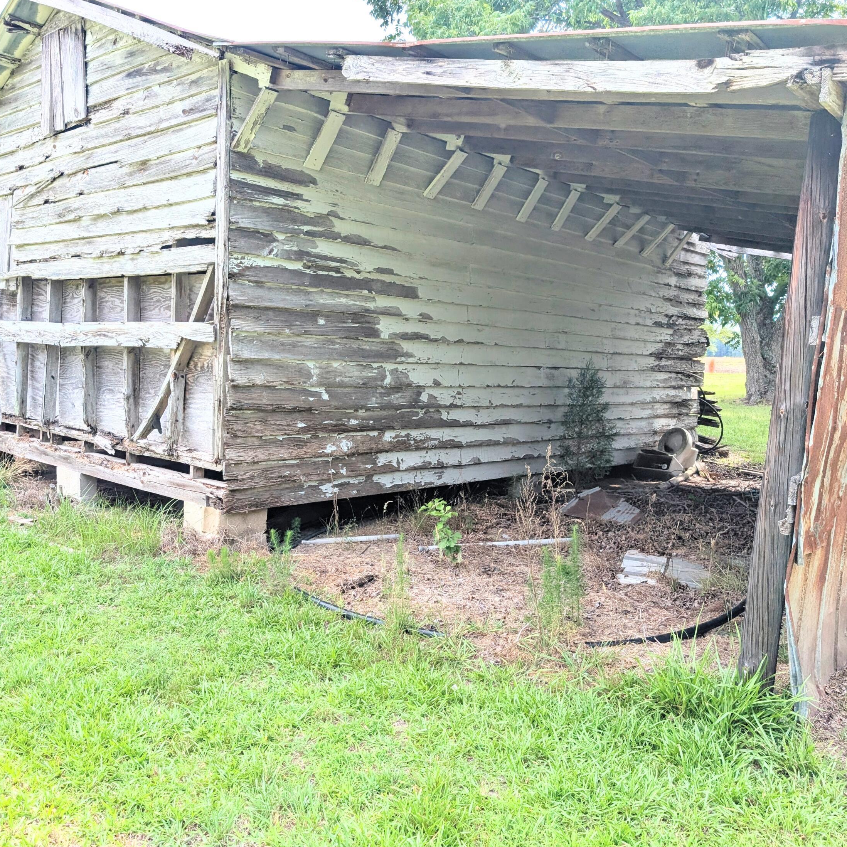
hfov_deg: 55.6
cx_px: 406
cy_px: 419
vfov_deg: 55.6
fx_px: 803
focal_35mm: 29
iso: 20
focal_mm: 6.9
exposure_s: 1/597
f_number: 1.68
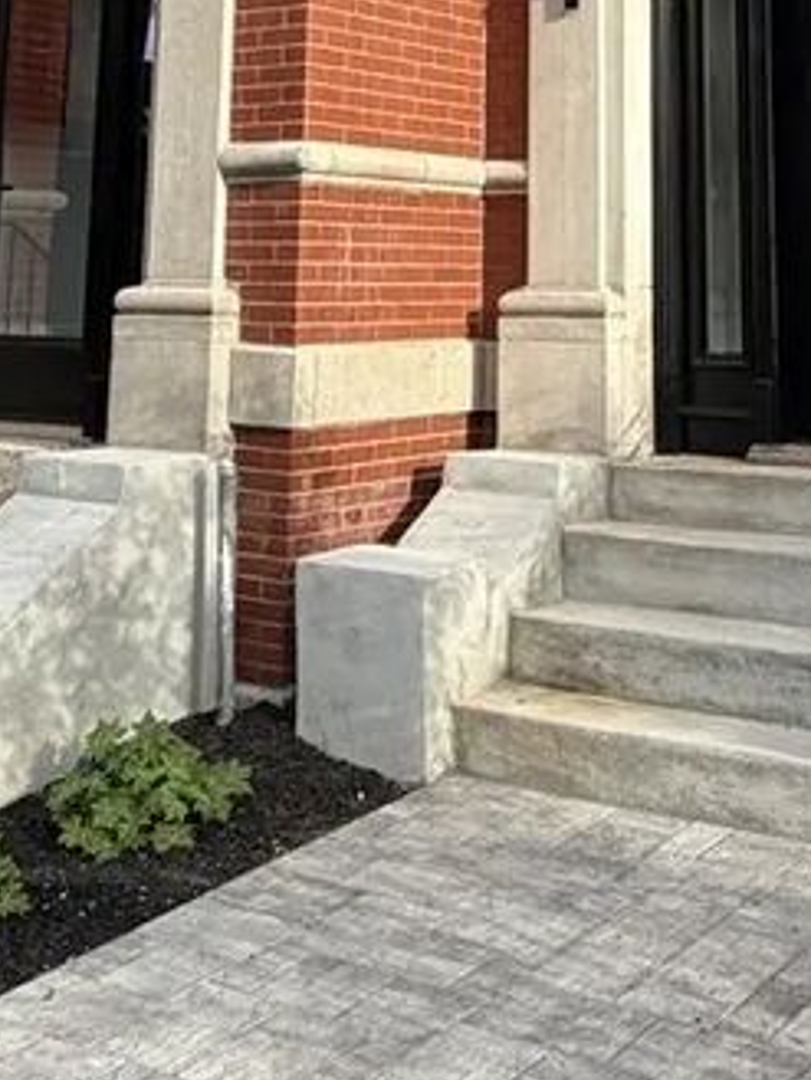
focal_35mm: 58
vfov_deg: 30.2
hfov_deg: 25.2
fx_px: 1811
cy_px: -74
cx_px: 486
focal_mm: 2.22
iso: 50
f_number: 2.2
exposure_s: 1/502
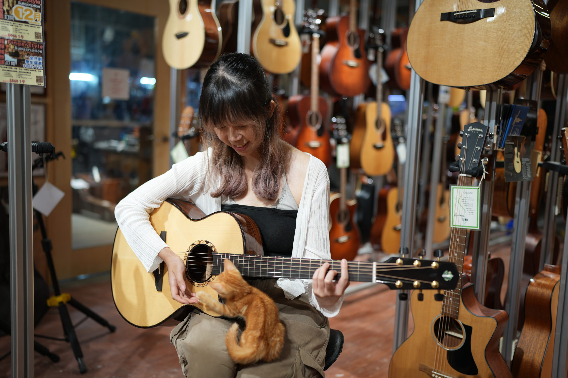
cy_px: 189
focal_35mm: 35
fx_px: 552
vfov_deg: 37.9
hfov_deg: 54.4
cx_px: 284
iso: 100
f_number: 1.4
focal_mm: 35
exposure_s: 1/80
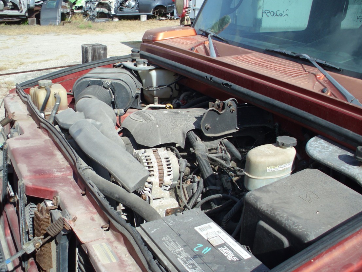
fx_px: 460
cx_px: 178
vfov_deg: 32.9
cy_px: 149
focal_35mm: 44
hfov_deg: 42.9
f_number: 7.3
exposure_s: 1/145
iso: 50
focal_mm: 6.3
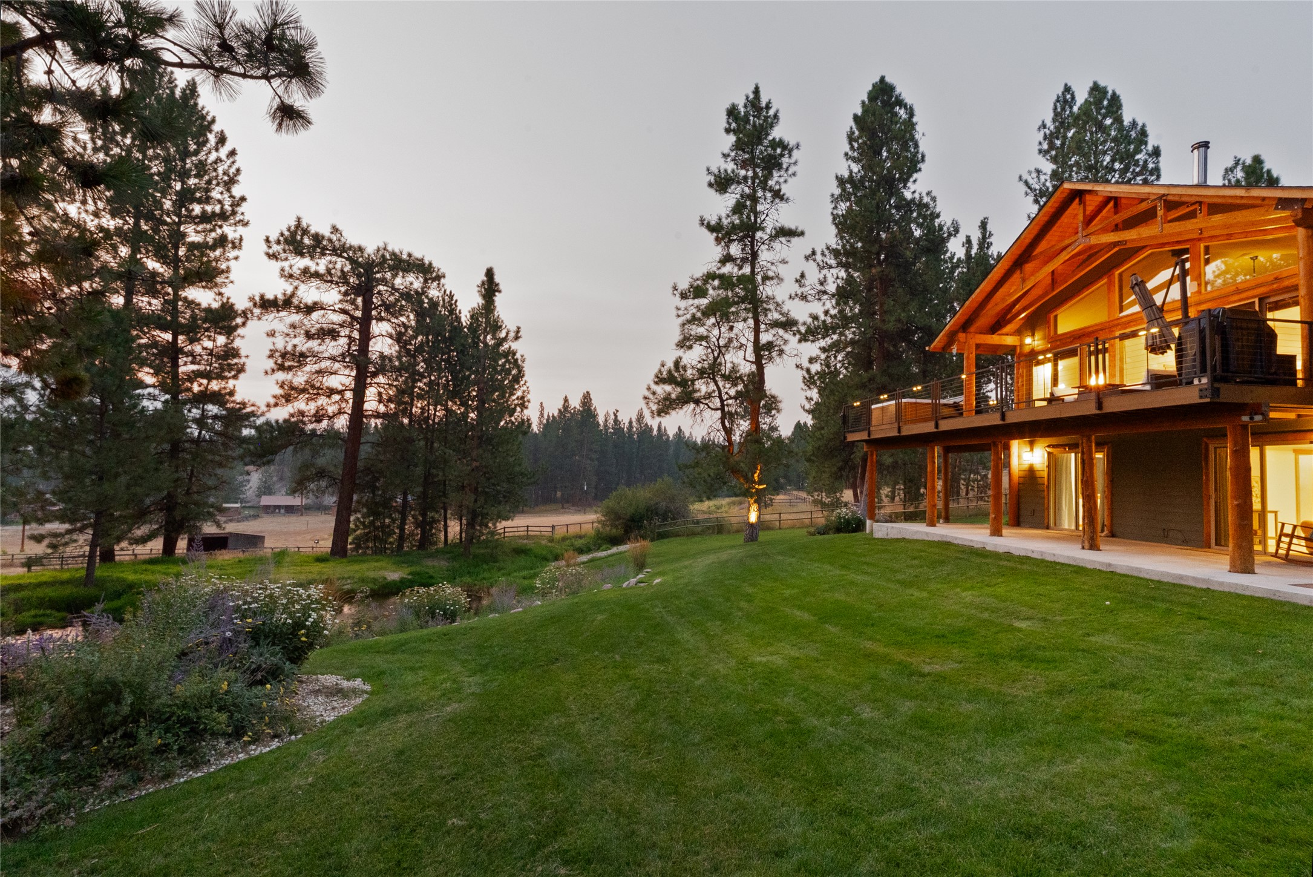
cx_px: 656
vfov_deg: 73.8
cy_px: 438
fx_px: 584
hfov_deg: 96.7
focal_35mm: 16
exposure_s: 1/2.5
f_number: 14
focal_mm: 16
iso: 1600
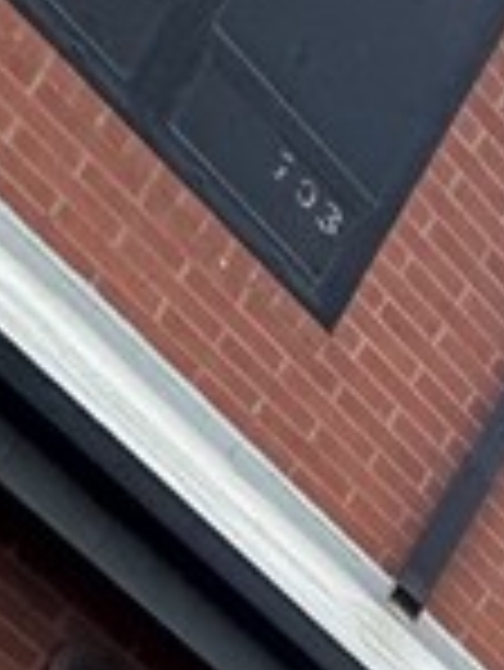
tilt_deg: -6.6
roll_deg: -35.2
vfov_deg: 10.4
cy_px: 2199
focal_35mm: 96
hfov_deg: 11.3
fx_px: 1861
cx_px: 1382
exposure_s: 1/99
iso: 50
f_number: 2.2
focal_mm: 2.22
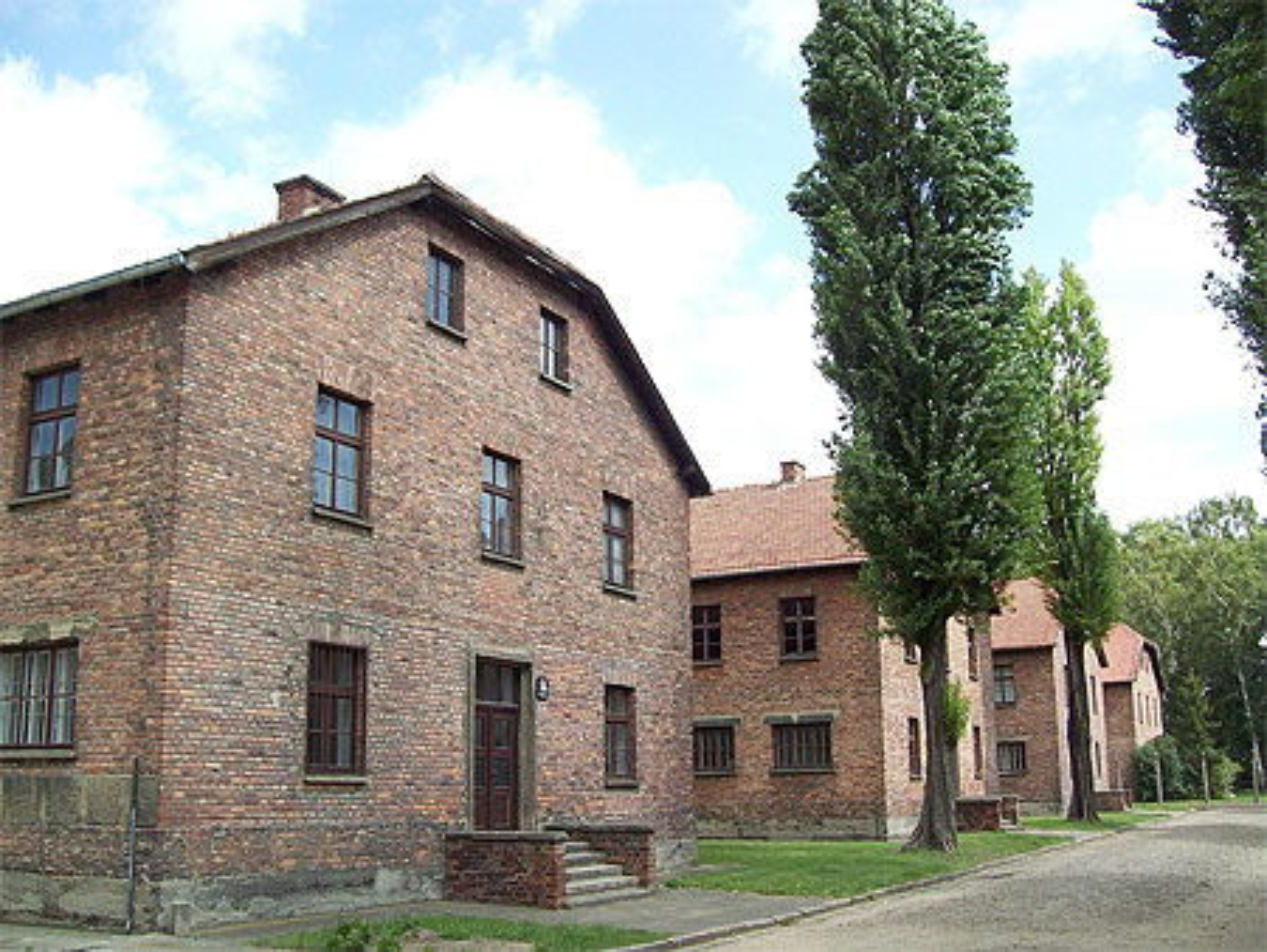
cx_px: 634
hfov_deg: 51.3
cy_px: 476
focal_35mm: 36
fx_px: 1318
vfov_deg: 39.7
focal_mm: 6
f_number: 2.7
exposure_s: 1/583
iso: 80
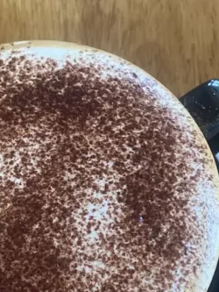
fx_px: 674
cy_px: 174
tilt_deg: -70.3
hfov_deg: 18.4
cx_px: 102
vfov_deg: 24.4
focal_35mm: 80
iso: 125
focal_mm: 4.25
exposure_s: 1/70
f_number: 1.8
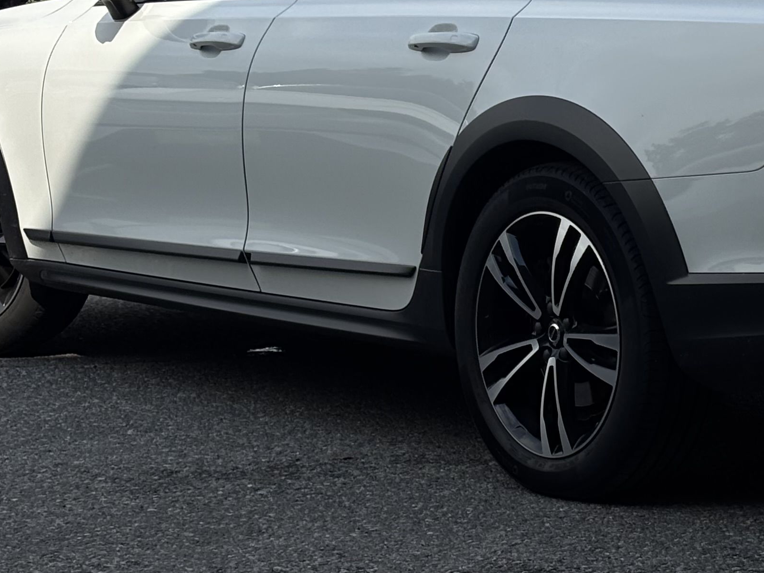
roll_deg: +0.0
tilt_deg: -5.8
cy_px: 162
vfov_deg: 11.3
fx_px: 2891
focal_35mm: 131
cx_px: 666
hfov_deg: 14.9
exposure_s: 1/4255
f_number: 1.6
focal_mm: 5.96
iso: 40
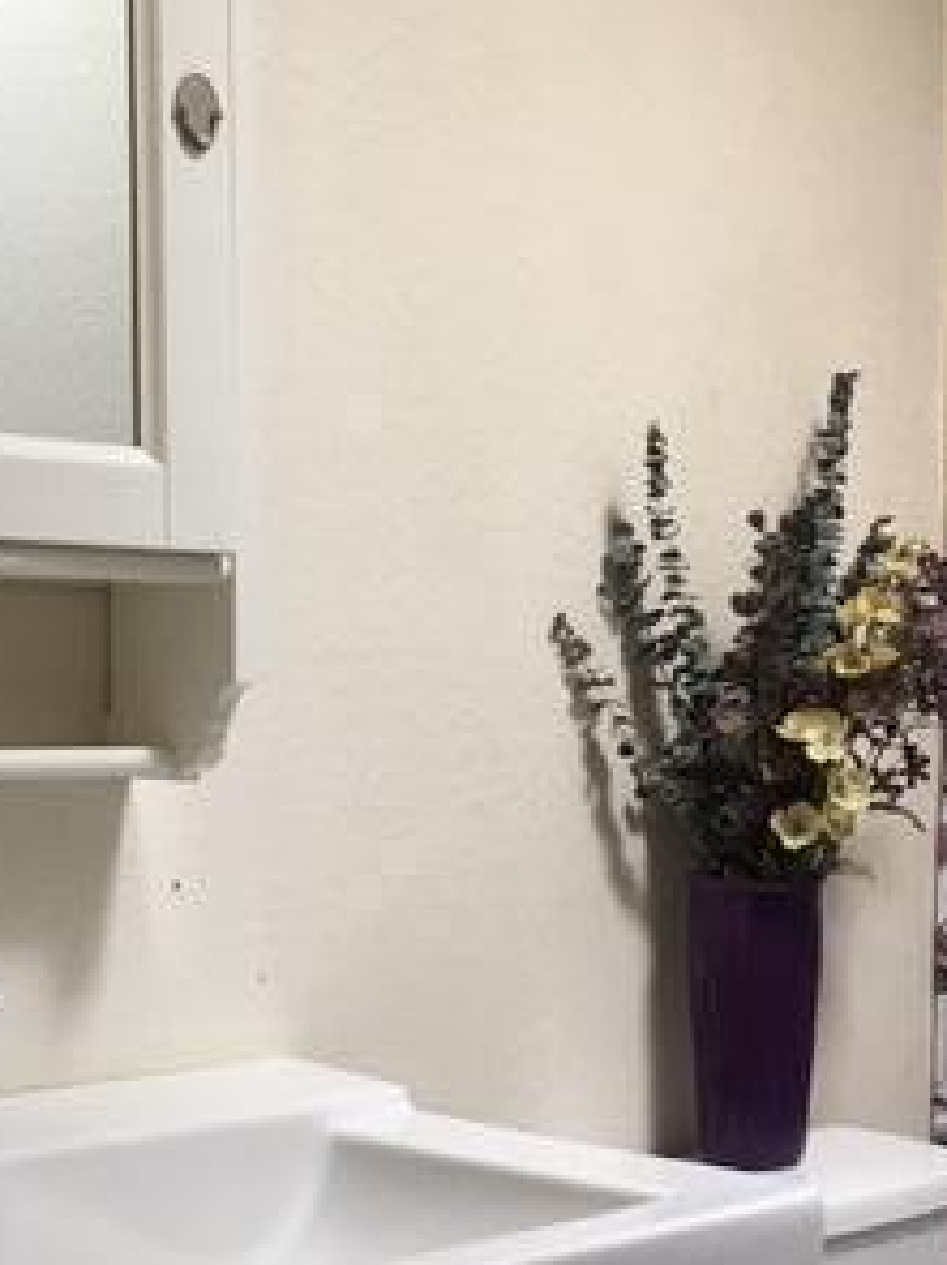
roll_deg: +2.2
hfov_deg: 23.0
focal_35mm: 63
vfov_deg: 30.6
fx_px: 2300
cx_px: 724
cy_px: 806
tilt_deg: -2.5
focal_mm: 4.15
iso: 40
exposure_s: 1/30
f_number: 2.2
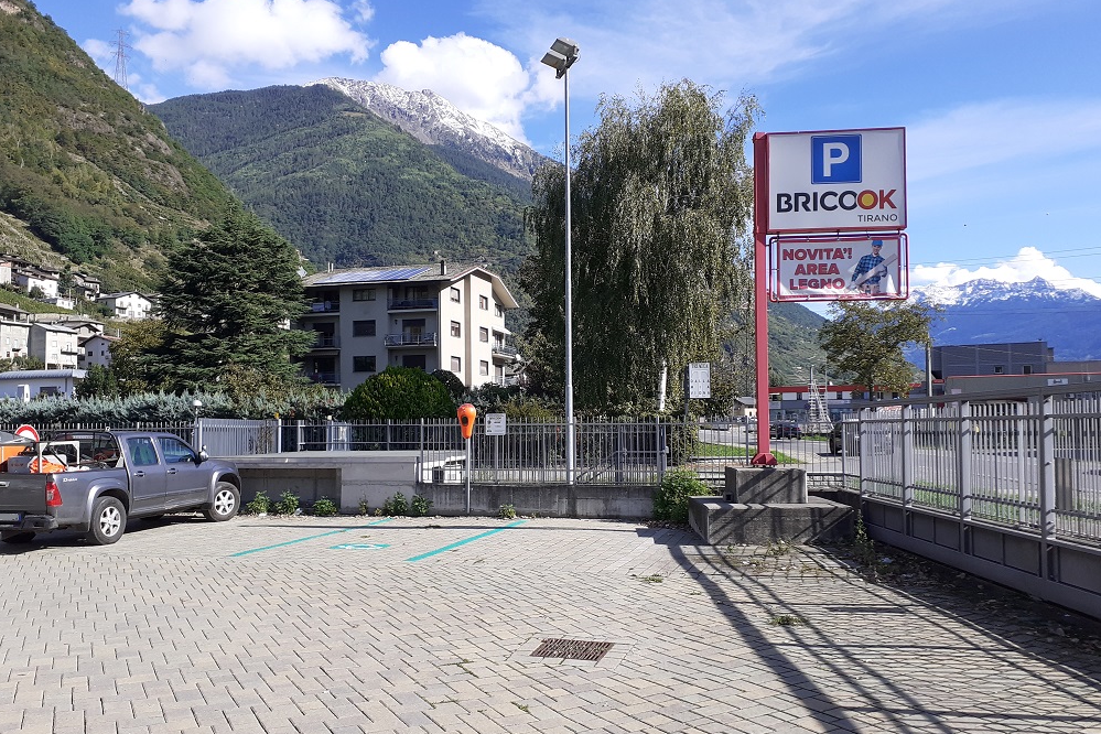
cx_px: 543
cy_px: 396
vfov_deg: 44.9
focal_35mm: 29
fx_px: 887
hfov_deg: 63.7
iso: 40
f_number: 1.9
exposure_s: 1/1274
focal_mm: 3.6
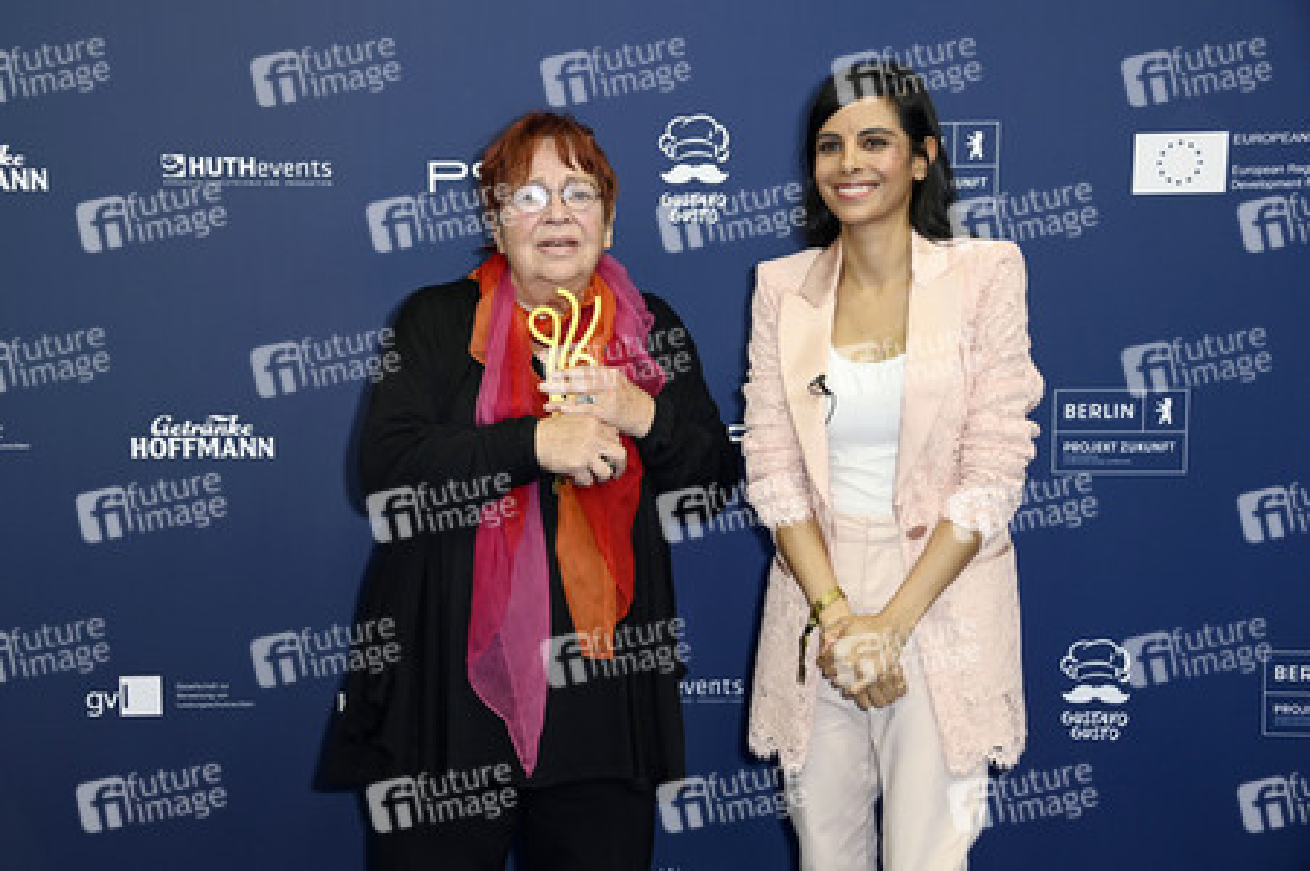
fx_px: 1745
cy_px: 436
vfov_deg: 28.0
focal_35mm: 48
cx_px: 655
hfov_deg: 41.1
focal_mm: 48
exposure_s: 1/250
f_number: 5
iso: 800
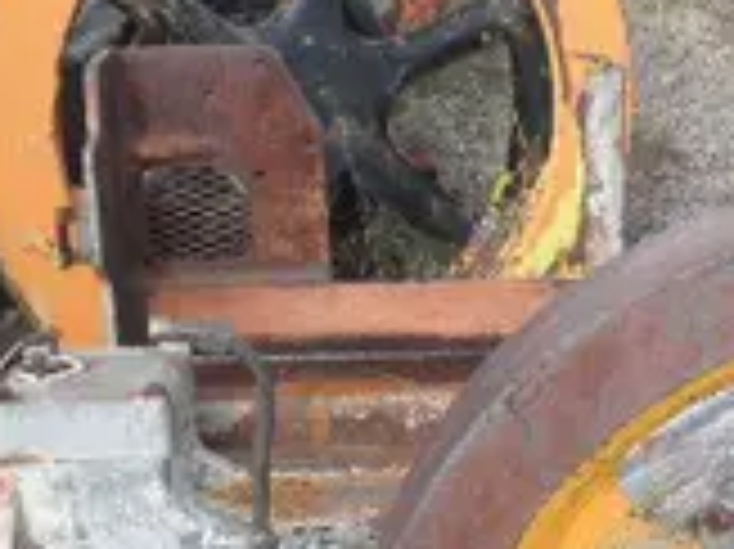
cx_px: 522
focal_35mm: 108
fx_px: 2288
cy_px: 540
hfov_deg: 18.1
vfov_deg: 13.5
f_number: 3.4
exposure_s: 1/320
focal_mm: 7.9
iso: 64
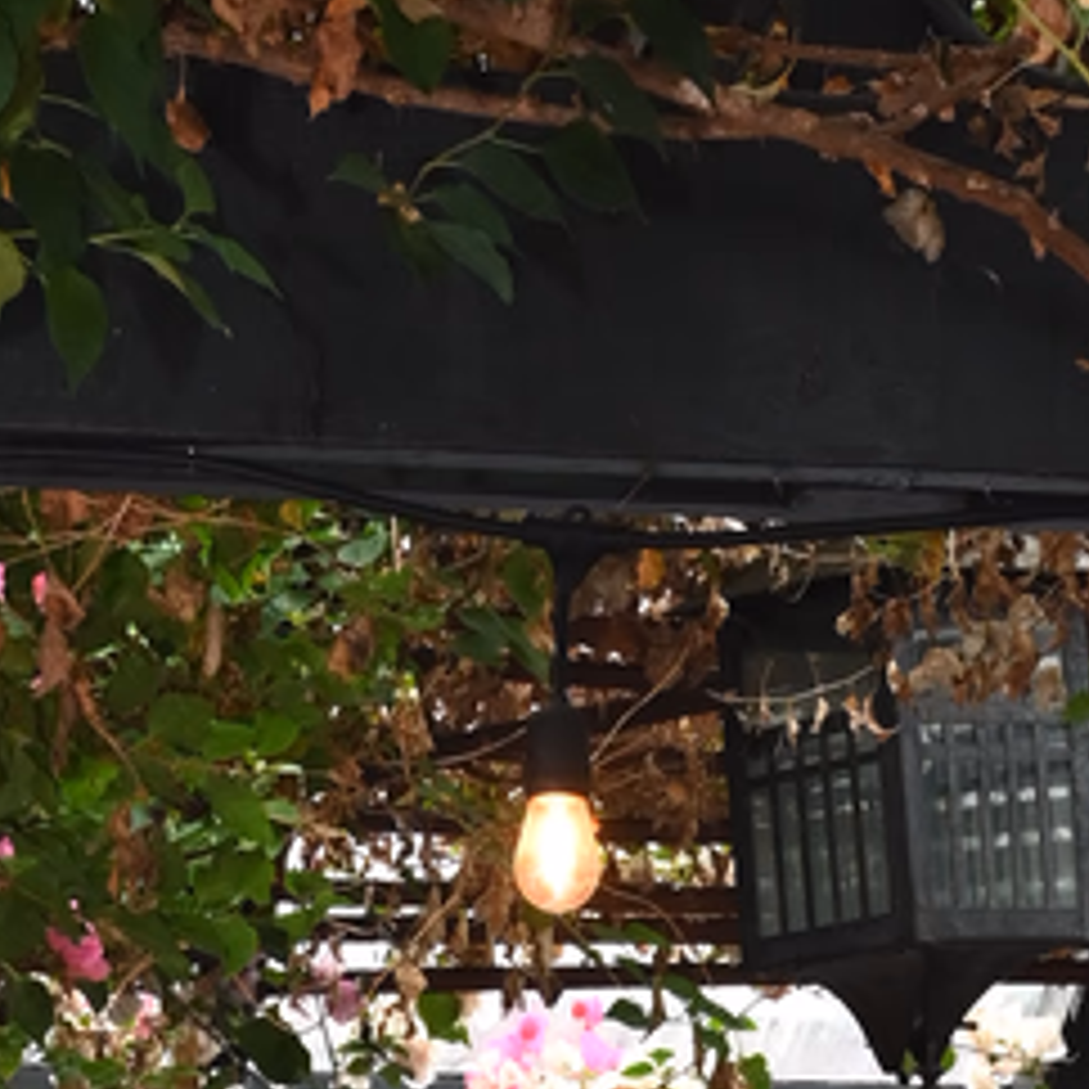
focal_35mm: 196
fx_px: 6976
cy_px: 2808
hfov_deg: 8.9
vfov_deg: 8.1
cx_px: 724
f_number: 7.1
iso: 800
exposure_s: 1/60
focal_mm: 27
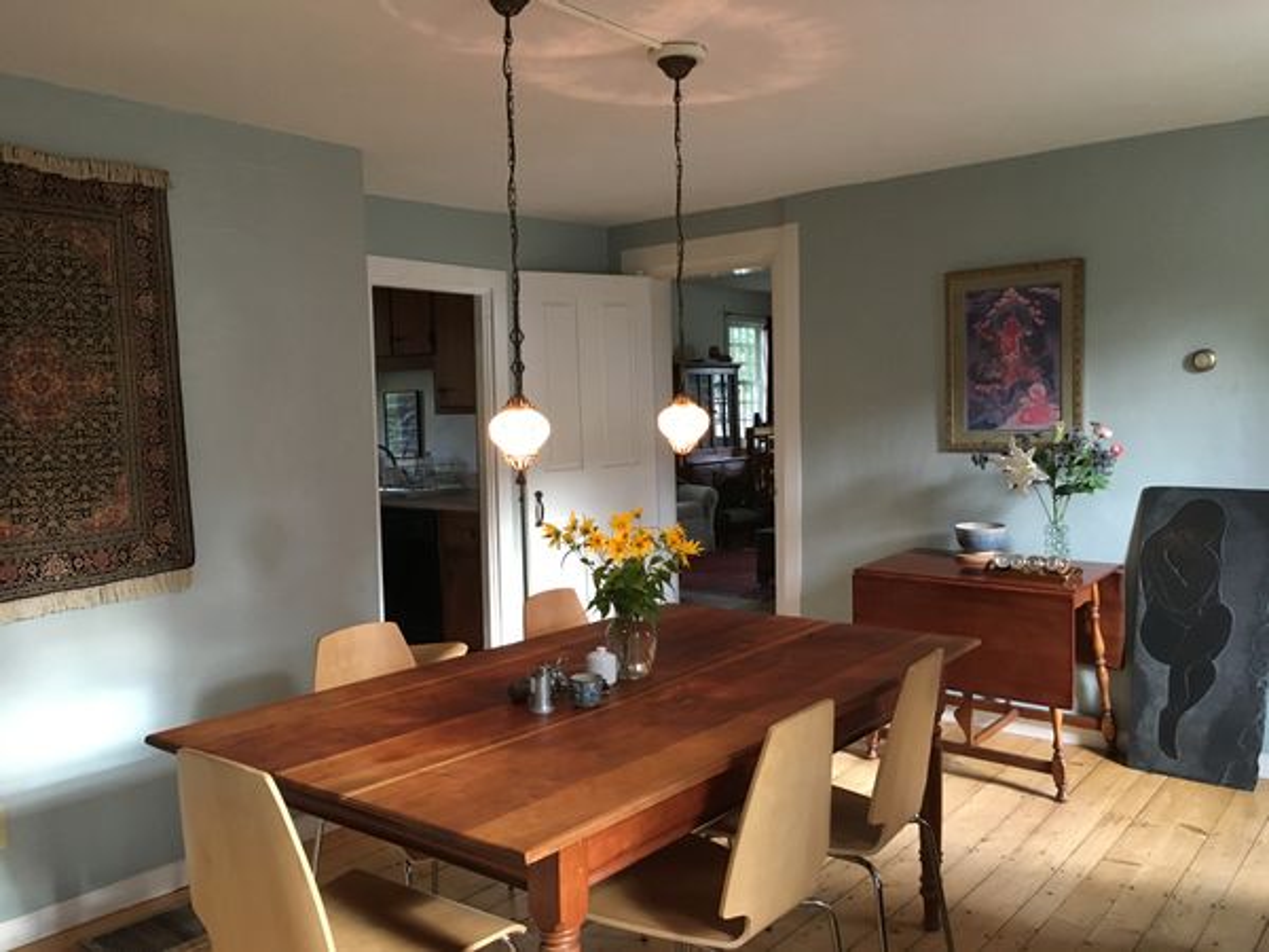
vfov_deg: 48.2
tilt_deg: -3.2
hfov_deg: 61.7
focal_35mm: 29
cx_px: 634
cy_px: 476
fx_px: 1063
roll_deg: +0.4
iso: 160
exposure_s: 1/30
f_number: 2.2
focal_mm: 4.15
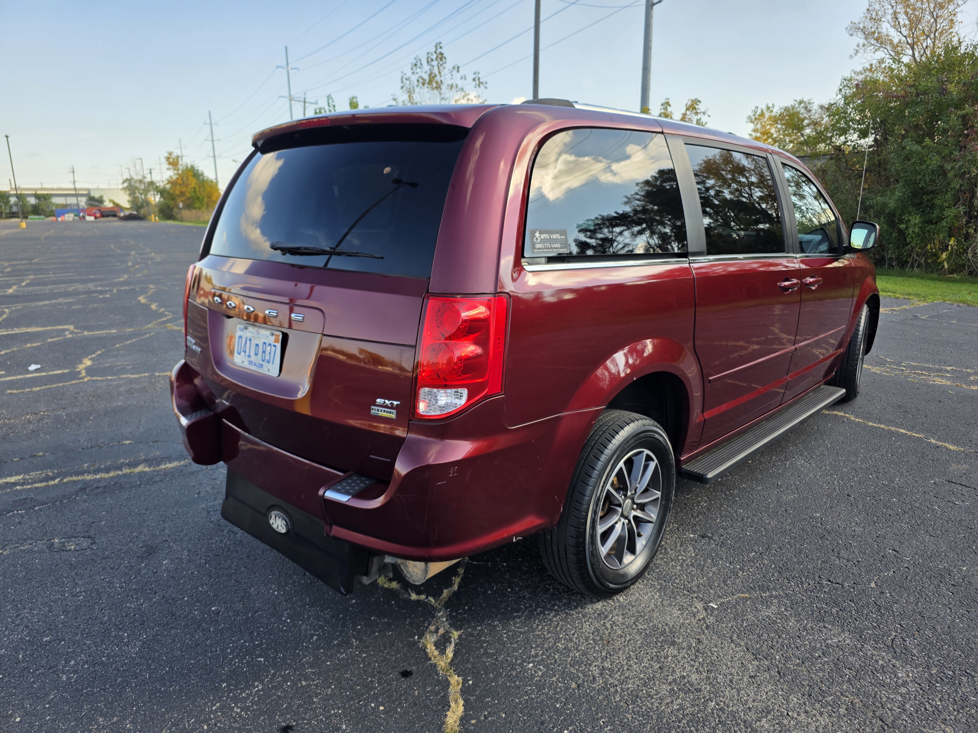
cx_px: 489
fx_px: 650
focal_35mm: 23
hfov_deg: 73.9
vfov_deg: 58.9
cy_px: 366
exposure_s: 1/1946
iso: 80
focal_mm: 6.3
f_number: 1.7
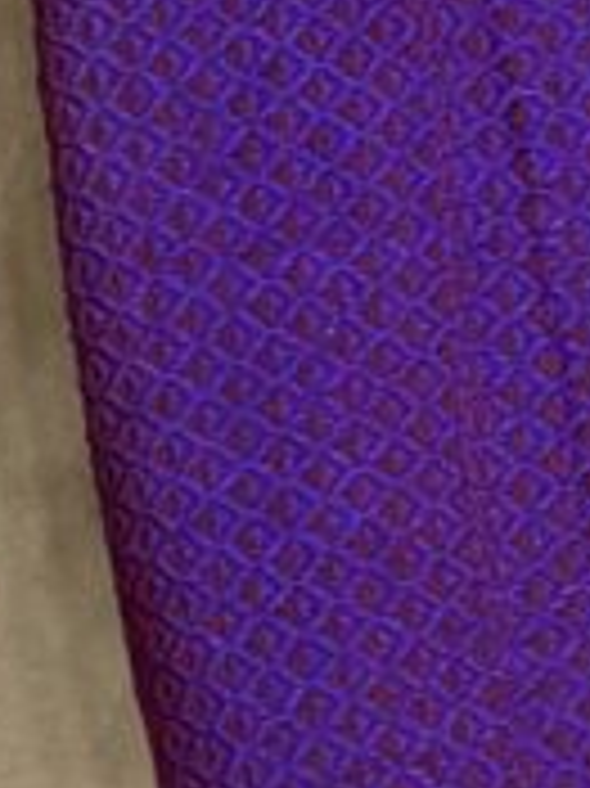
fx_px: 3458
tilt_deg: -86.2
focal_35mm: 152
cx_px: 946
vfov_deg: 12.2
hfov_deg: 9.4
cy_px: 1265
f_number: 1.6
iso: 125
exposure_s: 1/50
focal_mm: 5.1
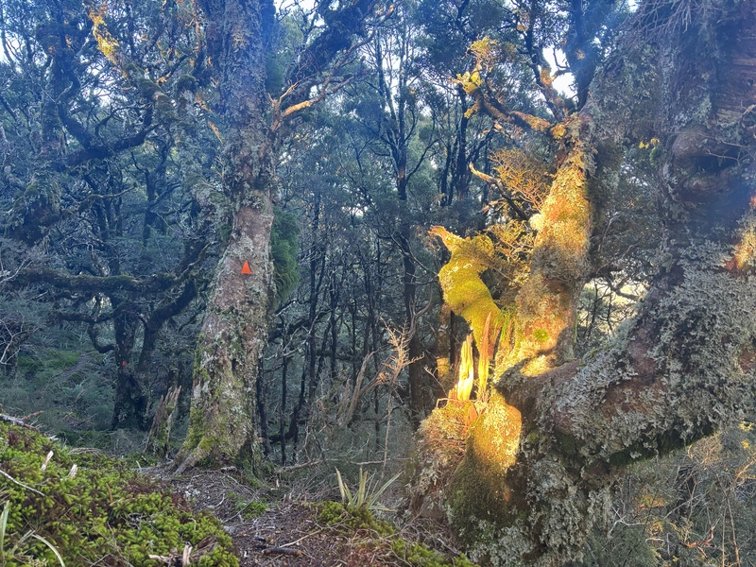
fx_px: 568
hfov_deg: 67.3
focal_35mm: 26
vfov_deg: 53.1
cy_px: 284
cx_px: 378
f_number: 1.6
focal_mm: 5.96
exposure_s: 1/95
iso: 125
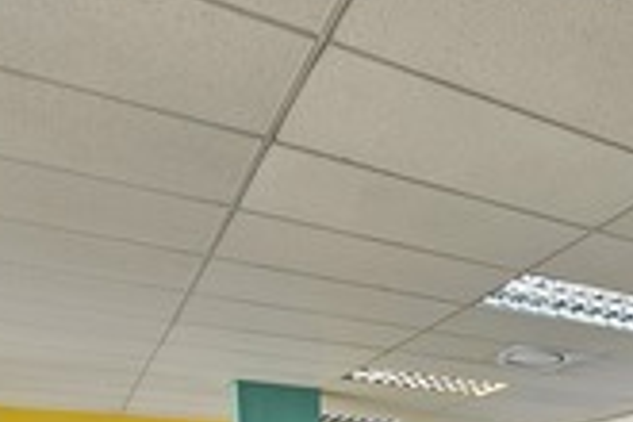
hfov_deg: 40.5
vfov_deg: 25.7
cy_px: 608
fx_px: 721
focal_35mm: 41
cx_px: 656
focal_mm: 2.2
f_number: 2.2
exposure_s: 1/50
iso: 125
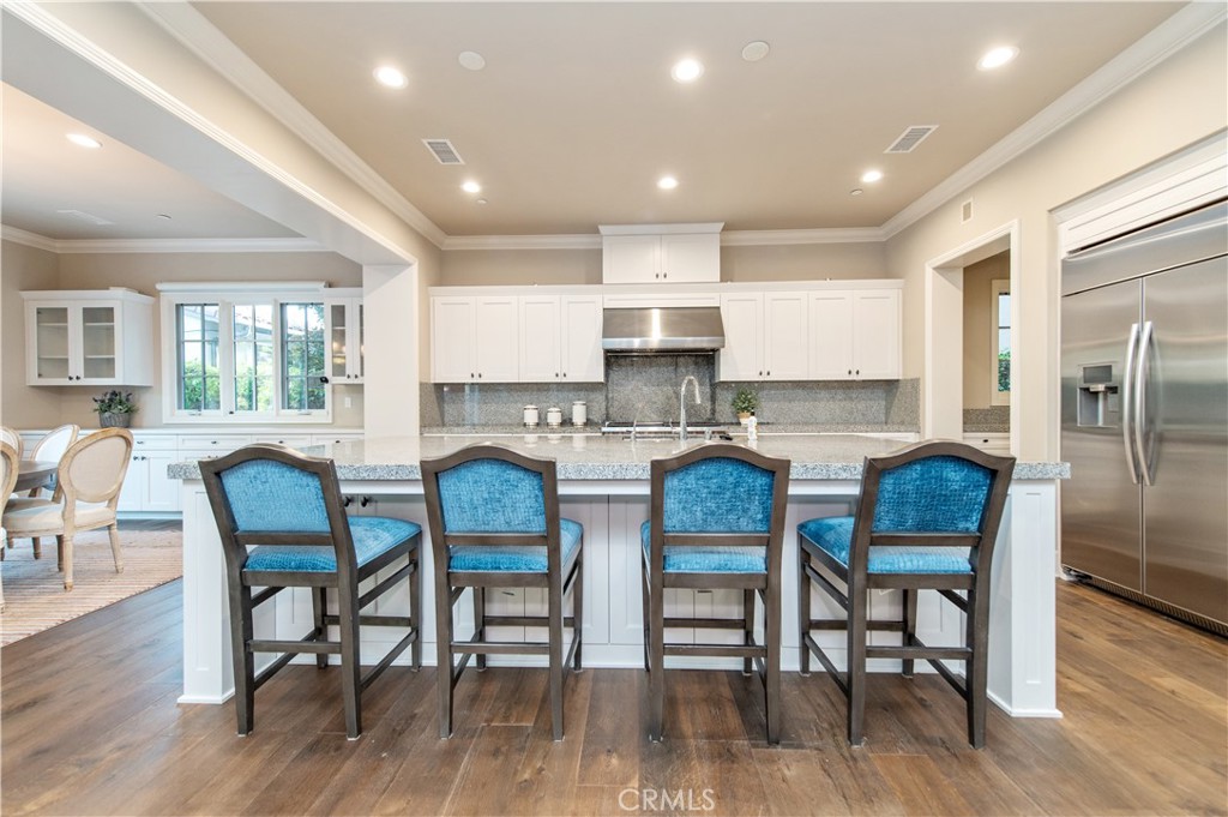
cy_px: 408
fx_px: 477
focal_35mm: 14
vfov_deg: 81.1
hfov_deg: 104.3
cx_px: 614
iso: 1000
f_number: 4
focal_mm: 14
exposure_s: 1/60
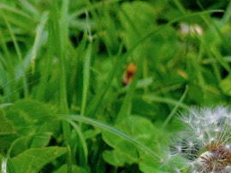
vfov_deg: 6.0
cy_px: 125
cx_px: -431
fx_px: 1652
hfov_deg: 7.2
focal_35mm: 248
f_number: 4.5
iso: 400
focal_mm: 29
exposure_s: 1/1250
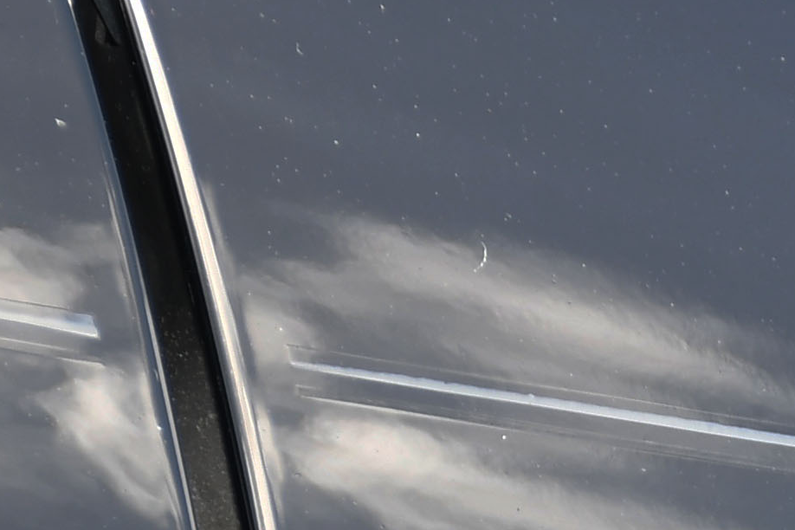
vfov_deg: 2.9
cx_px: 1265
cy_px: 1432
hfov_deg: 4.3
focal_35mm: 473
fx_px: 10445
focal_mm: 52
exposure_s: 1/60
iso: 100
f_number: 4.8
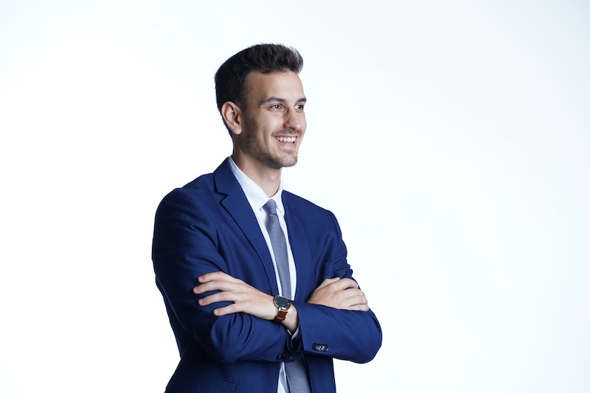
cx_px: 295
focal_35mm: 146
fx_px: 2392
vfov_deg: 9.4
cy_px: 196
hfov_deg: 14.1
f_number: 6.3
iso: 100
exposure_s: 1/100
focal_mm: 146
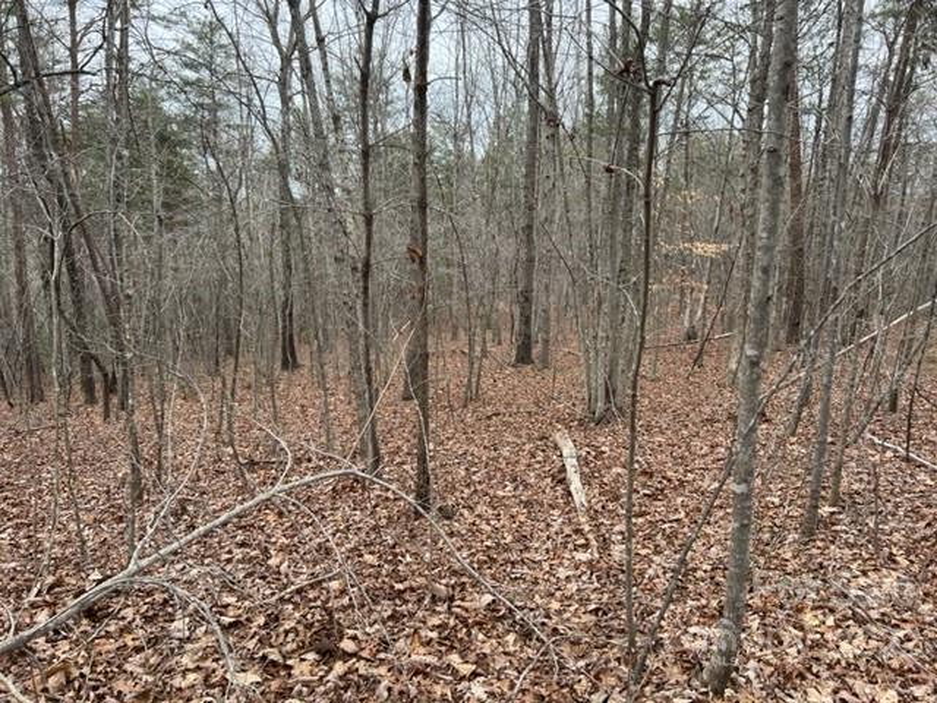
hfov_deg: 67.3
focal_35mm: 26
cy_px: 352
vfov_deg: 53.1
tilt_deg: -10.5
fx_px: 704
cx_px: 468
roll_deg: -0.8
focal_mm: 5.7
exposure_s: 1/611
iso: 50
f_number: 1.5
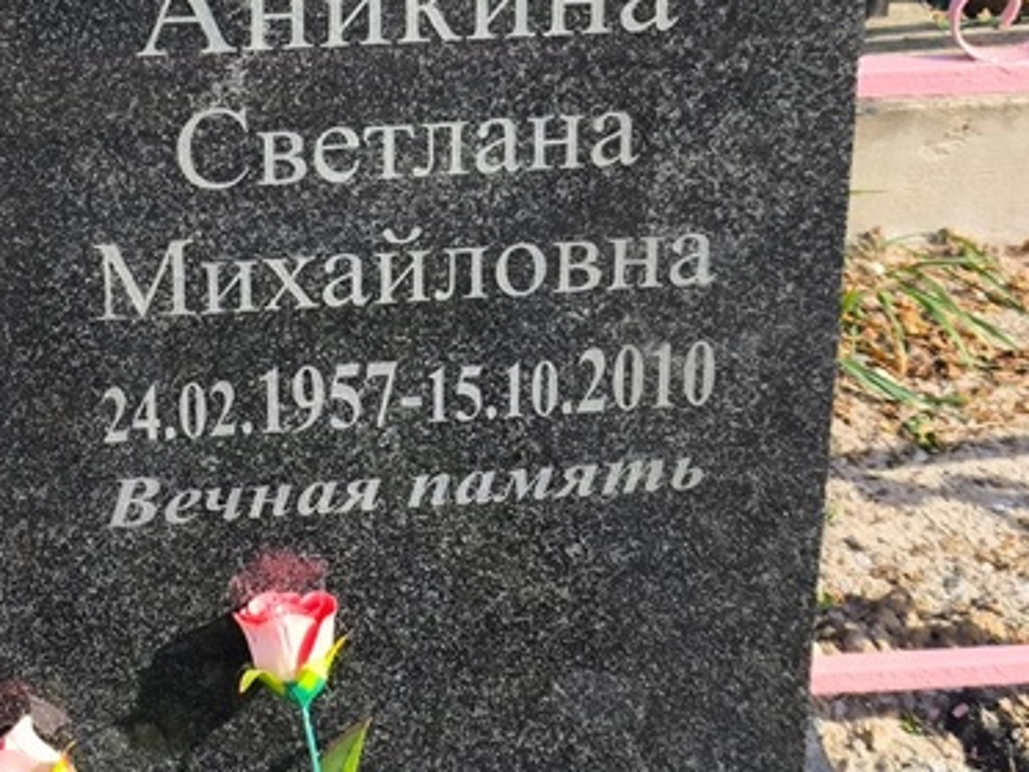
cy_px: 347
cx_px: 302
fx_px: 3182
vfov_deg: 13.8
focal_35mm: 107
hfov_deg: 18.3
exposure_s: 1/690
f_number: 1.7
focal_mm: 4.71
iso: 50
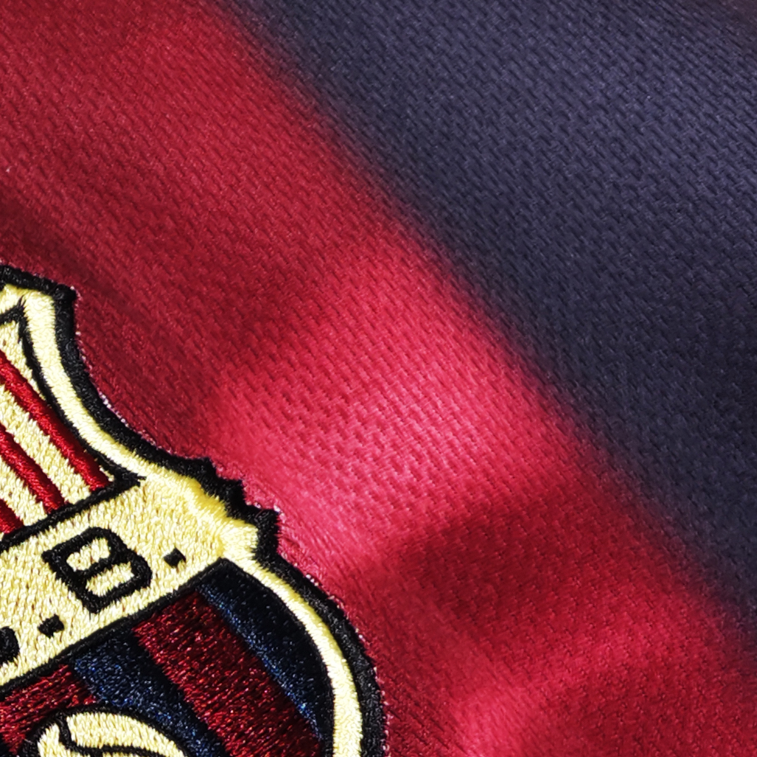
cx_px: -85
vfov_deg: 32.2
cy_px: 696
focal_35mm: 50
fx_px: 1237
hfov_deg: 30.3
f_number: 2.2
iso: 66
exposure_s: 1/50
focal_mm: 2.59
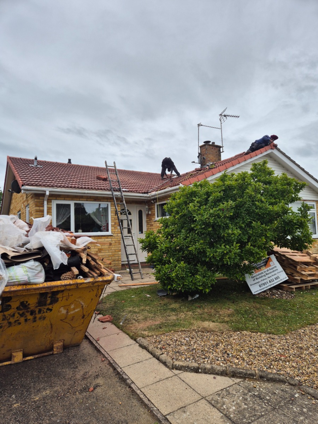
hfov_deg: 58.9
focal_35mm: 23
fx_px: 282
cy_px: 212
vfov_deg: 73.9
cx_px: 159
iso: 25
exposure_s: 1/1796
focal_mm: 5.4
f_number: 1.8
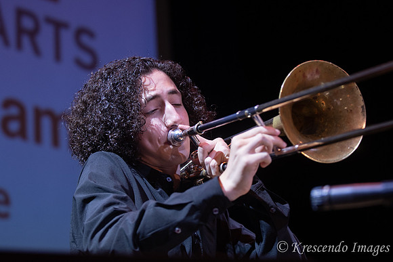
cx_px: 196
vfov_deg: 11.4
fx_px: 1310
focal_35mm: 120
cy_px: 131
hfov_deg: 17.1
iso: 800
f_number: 2.8
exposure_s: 1/200
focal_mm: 80
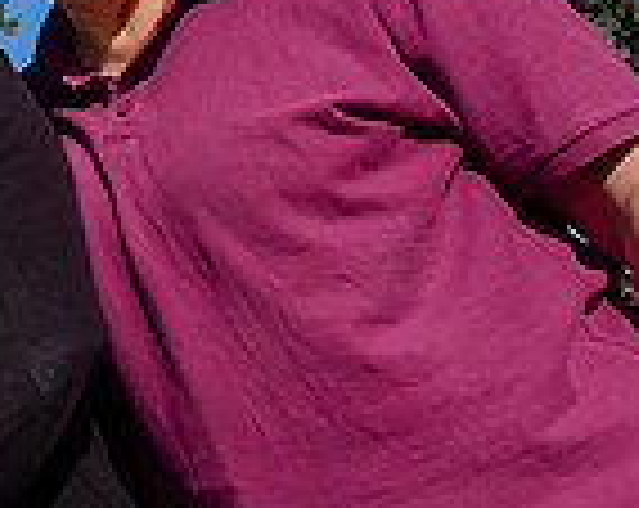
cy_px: -61
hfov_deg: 15.7
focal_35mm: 96
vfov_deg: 15.5
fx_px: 1812
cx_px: -652
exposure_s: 1/4000
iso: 200
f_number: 4.5
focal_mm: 12
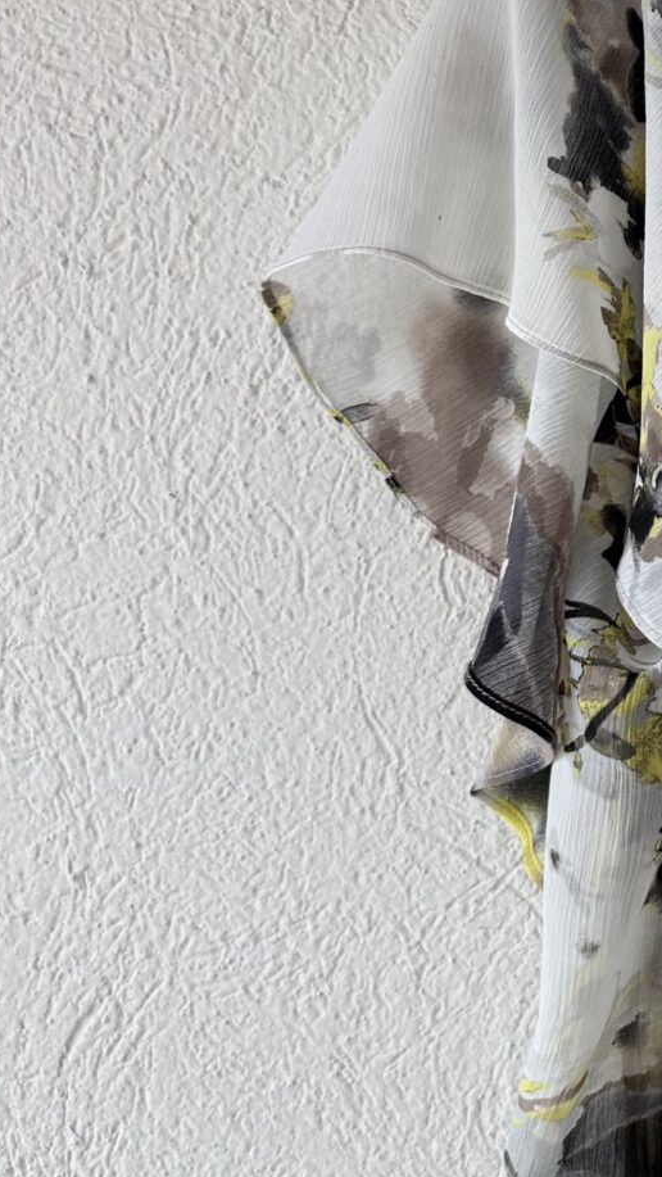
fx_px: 2277
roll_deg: +0.0
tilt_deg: -2.6
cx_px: 1155
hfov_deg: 14.7
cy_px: 358
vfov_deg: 28.7
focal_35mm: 73
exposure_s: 1/654
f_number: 1.78
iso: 80
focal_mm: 6.76
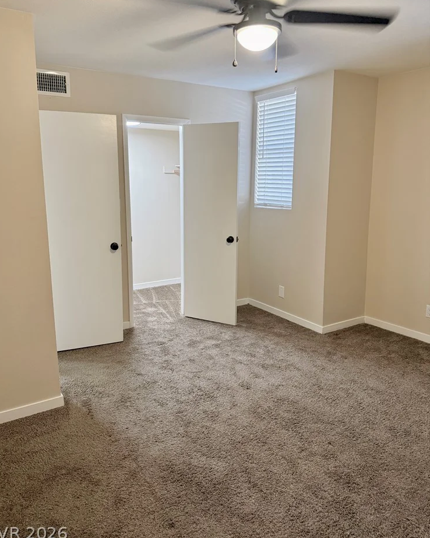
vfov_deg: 65.9
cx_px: 207
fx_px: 414
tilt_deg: -9.2
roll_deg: +0.0
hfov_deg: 54.9
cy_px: 248
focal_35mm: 26
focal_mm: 6.76
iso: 400
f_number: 1.78
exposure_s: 1/60
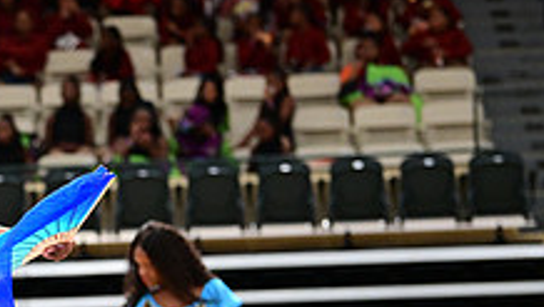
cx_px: -90
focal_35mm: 284
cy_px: 384
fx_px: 4100
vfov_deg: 4.3
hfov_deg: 7.5
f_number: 3.2
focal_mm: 102
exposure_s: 1/1000
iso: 6400
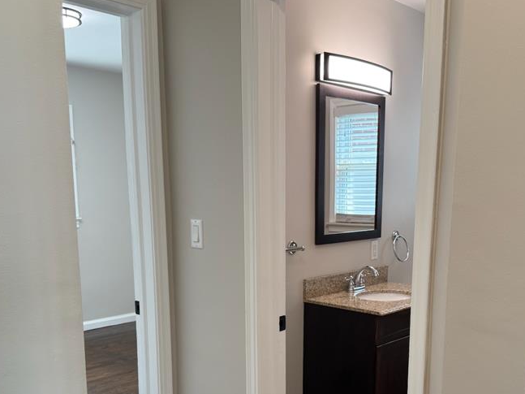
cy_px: 296
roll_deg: -0.8
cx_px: 290
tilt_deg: -11.2
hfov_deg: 48.9
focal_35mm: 38
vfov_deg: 36.8
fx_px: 576
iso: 160
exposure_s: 1/120
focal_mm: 6.76
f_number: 1.78
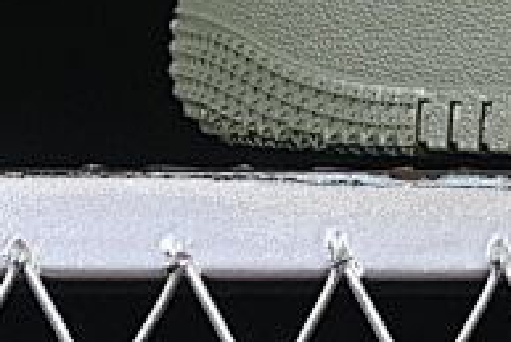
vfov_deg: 3.3
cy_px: -419
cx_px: 1197
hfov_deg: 4.8
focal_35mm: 419
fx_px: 5952
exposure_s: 1/60
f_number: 6.3
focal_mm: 50
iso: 160
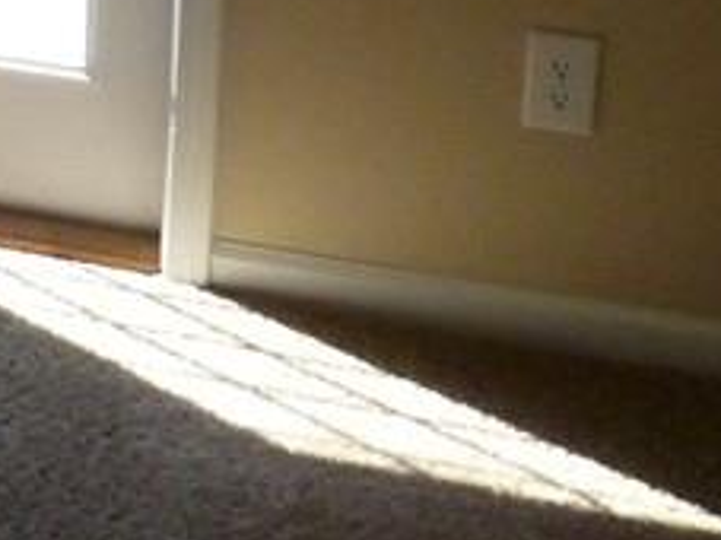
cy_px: -508
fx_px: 2352
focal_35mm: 113
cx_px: -753
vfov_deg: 11.8
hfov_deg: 14.3
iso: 400
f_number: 3.3
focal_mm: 4.1
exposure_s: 1/400
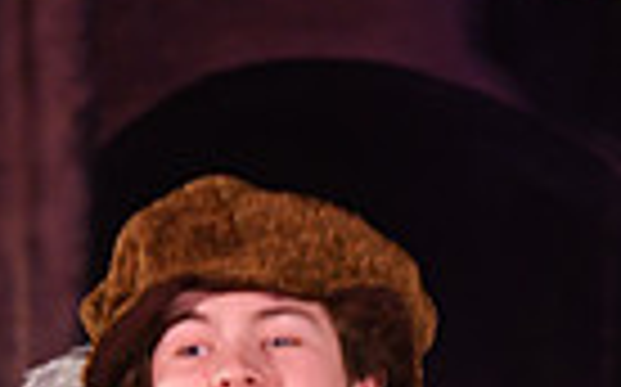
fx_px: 12221
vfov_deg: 1.8
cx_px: 364
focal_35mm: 723
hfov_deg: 2.9
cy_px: 981
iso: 4000
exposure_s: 1/200
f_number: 4
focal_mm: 145
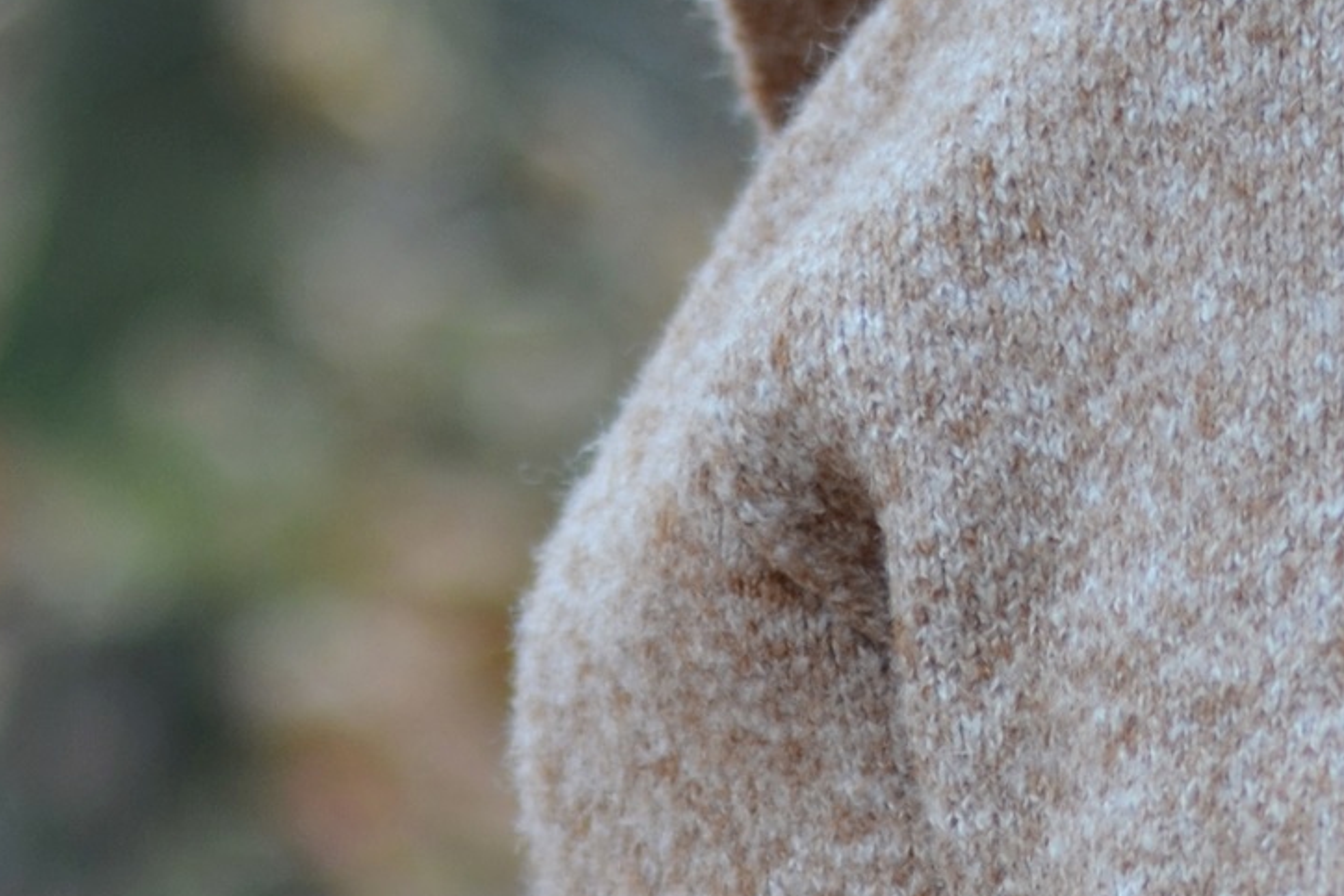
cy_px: 1707
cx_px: 455
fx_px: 11650
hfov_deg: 6.6
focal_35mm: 312
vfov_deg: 4.4
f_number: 1.8
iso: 100
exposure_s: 1/200
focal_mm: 50
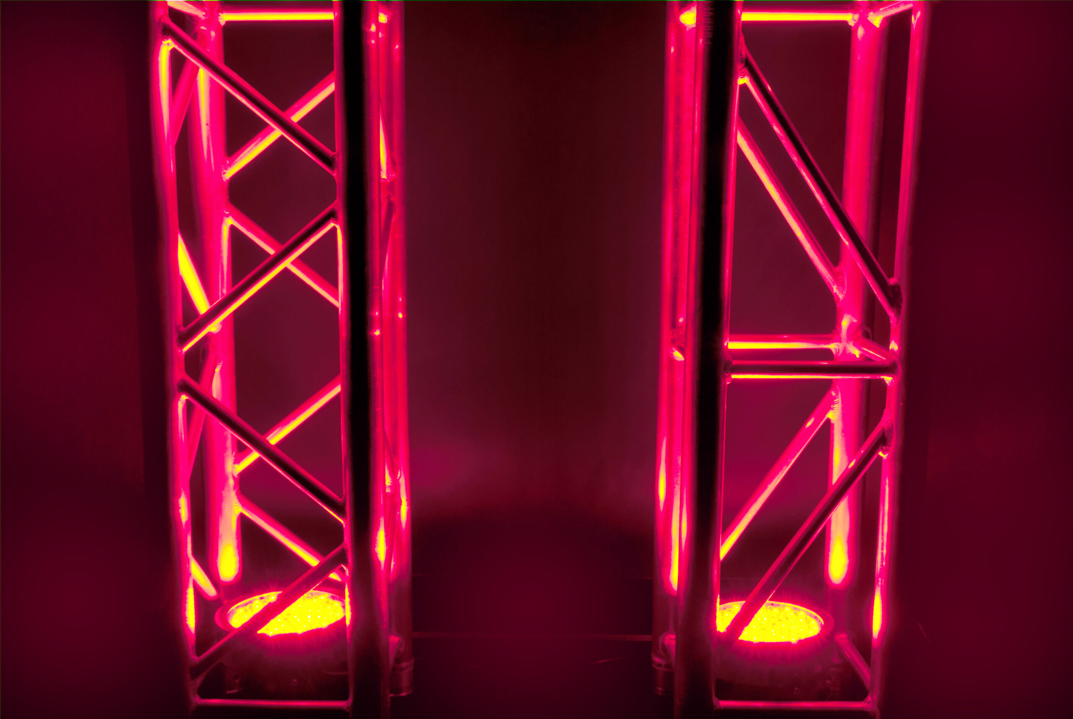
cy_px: 360
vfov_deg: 30.9
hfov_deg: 44.9
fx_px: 1298
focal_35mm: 44
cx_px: 536
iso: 200
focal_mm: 29
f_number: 8
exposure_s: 1.6
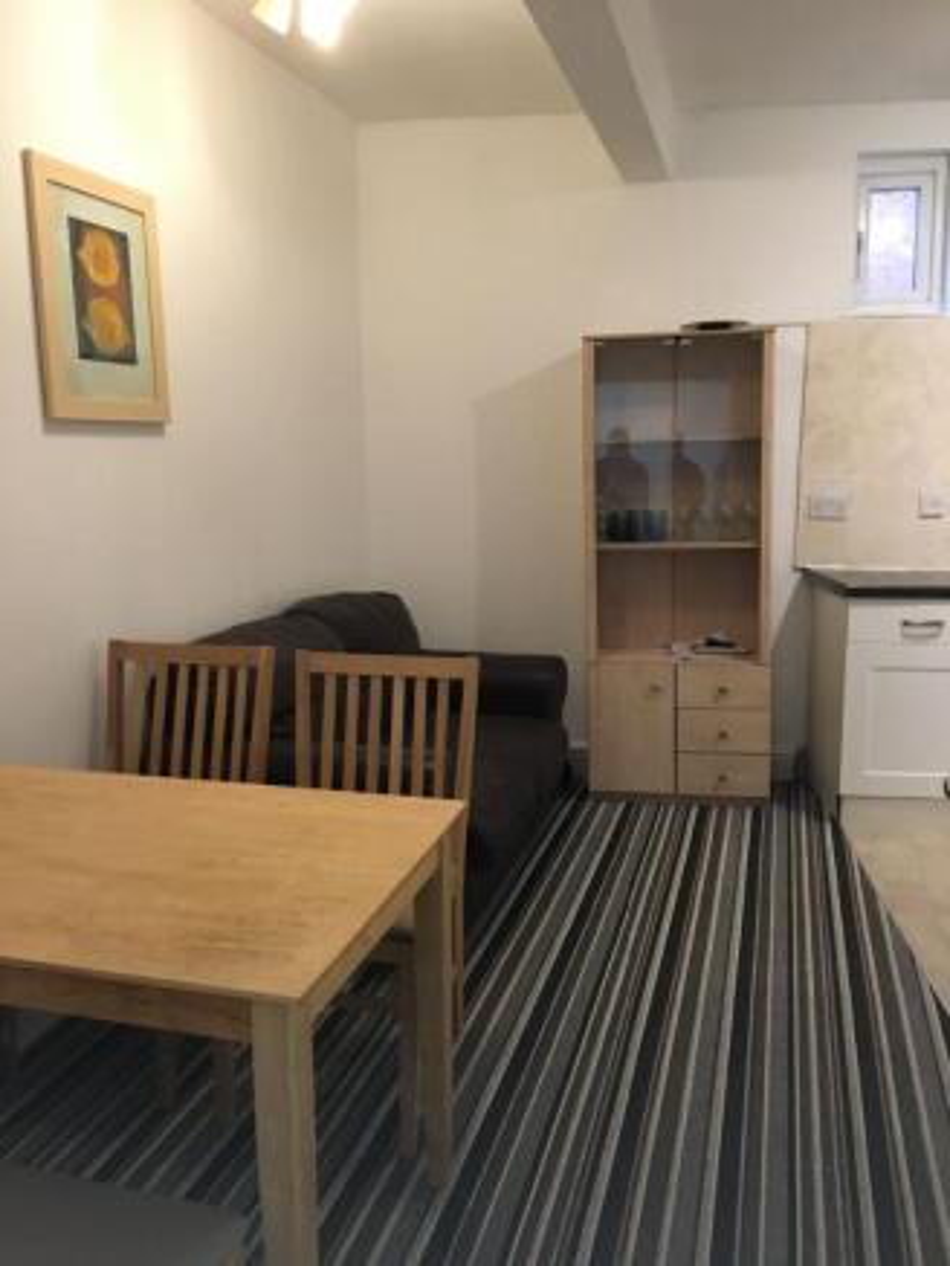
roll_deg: +0.3
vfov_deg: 61.6
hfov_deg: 48.2
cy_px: 633
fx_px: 1061
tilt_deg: -8.7
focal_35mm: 29
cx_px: 475
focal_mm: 4.15
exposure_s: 1/25
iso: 200
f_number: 2.2
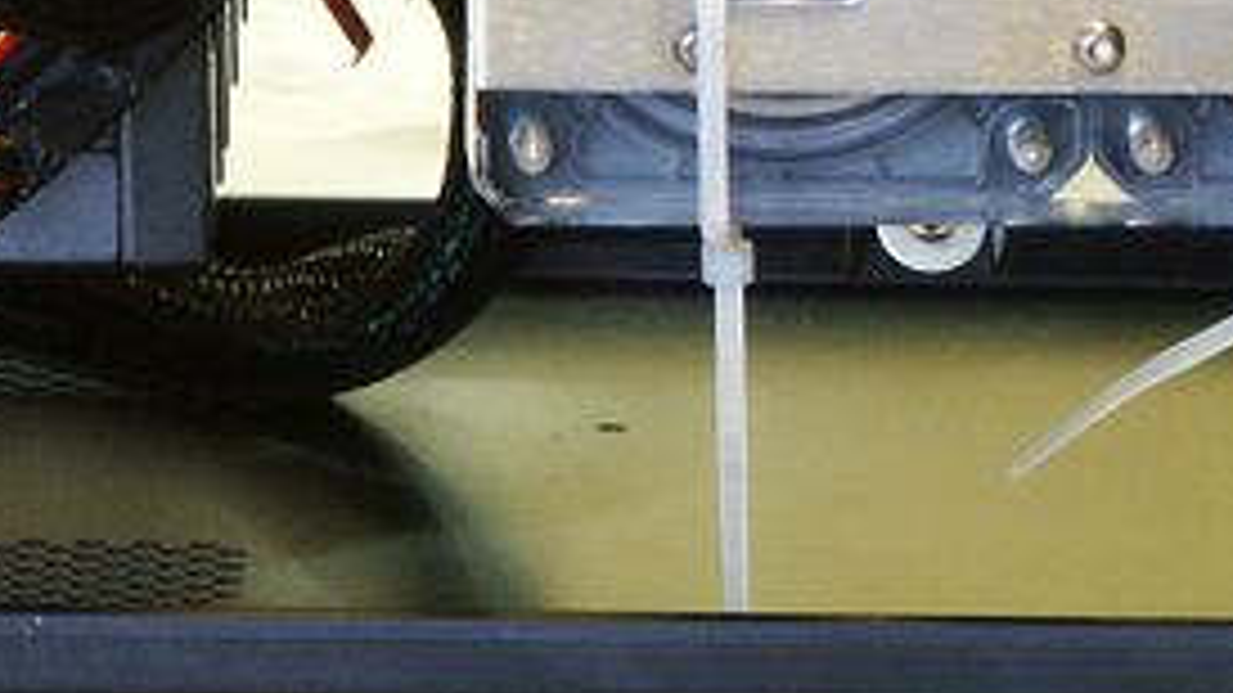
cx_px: 1768
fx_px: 20659
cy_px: -54
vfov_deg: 1.9
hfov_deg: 3.4
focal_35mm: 632
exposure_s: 1/2
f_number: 8
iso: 200
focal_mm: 50.48
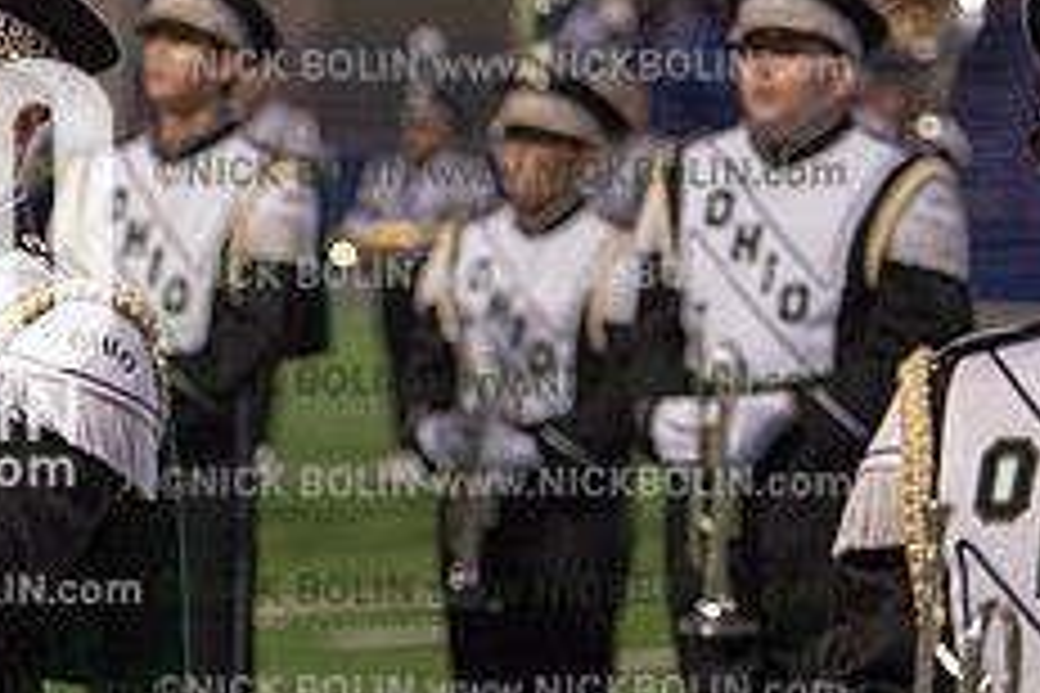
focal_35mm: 246
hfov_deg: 8.3
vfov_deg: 5.6
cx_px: -207
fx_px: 7106
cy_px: 274
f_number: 2.8
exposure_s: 1/500
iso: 4000
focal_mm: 98
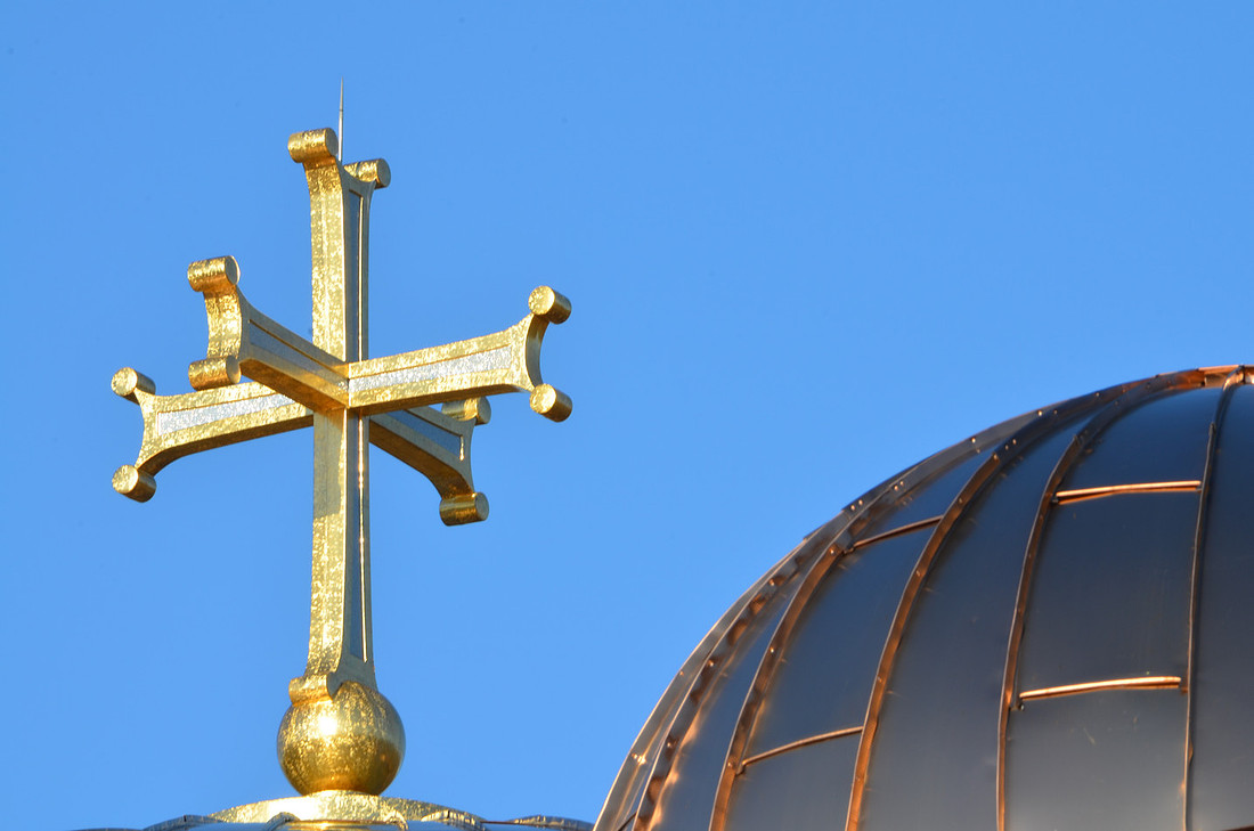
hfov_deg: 5.1
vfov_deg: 3.4
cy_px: 416
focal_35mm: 405
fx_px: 14081
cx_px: 627
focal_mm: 270
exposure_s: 1/30
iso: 125
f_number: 25
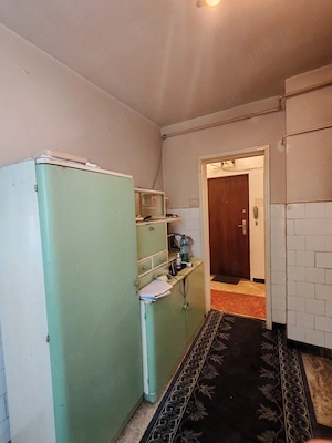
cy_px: 222
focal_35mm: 16
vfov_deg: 94.5
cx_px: 166
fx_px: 205
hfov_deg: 78.1
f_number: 2.2
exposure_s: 1/33
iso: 320
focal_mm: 1.96
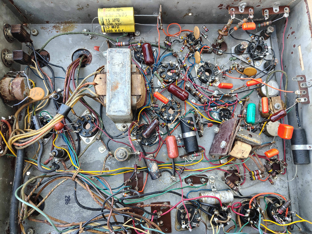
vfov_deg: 56.8
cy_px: 117
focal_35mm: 24
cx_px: 156
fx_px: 216
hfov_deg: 71.6
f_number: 1.8
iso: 174
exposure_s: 1/100
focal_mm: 5.56
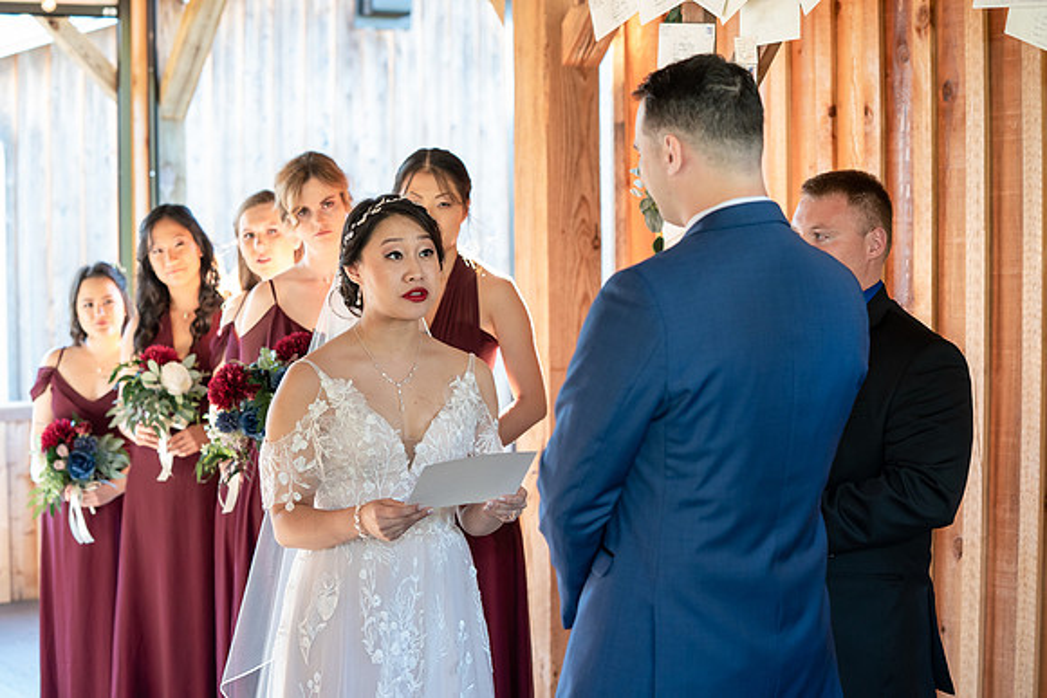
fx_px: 2036
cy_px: 349
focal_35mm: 70
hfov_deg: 28.8
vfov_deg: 19.5
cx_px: 524
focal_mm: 70
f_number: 4
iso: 2000
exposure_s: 1/200
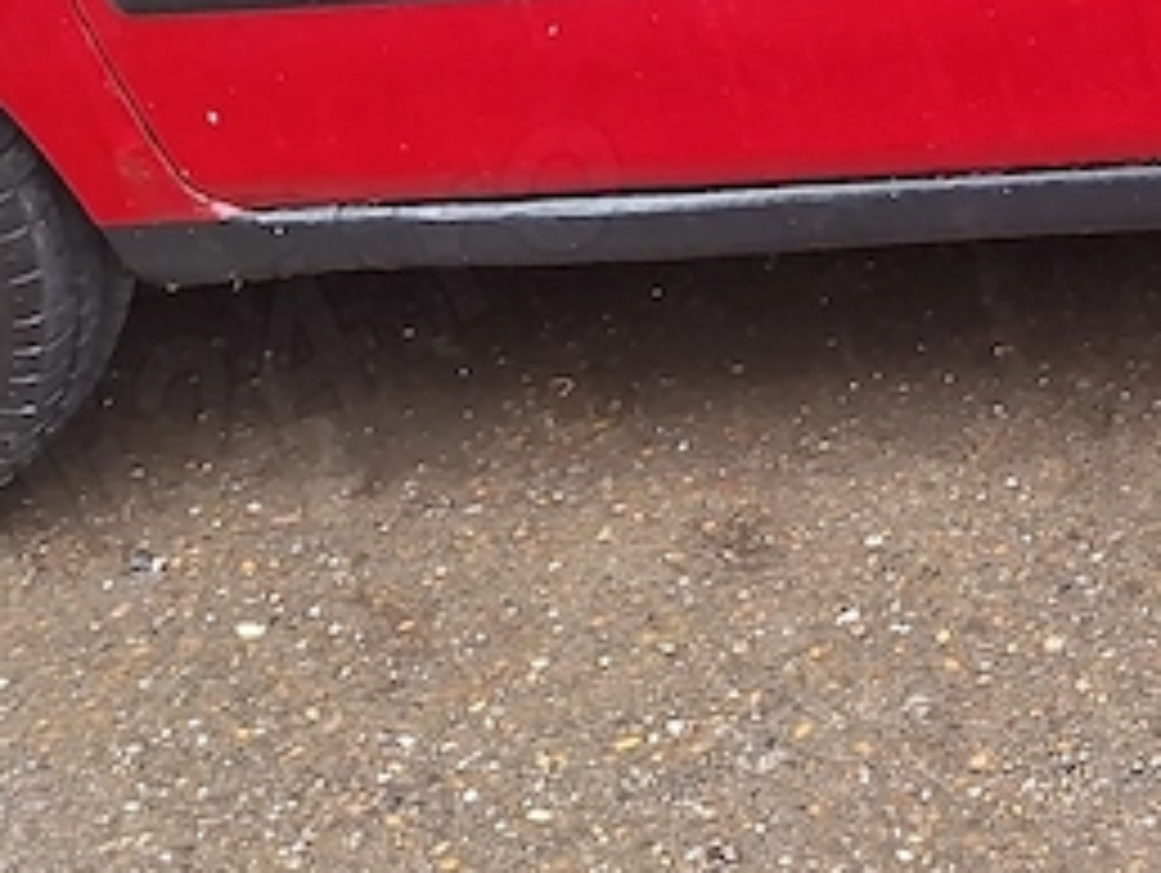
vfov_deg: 14.9
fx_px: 2988
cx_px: 1719
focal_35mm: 89
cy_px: -594
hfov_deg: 19.3
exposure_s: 1/50
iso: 40
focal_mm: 5.54
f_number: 1.8
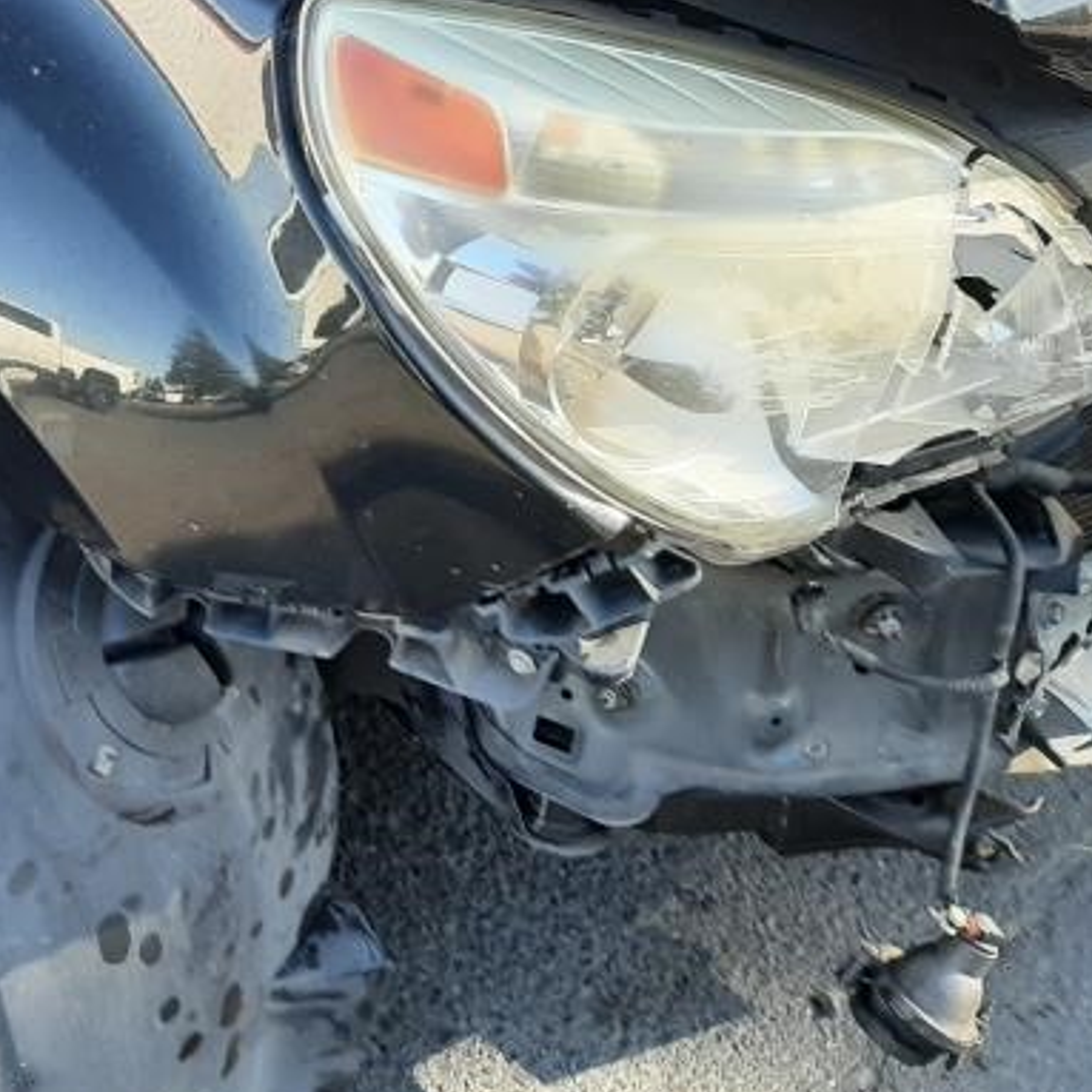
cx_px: 34
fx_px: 1713
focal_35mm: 48
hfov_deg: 32.8
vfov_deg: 34.5
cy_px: 254
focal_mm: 3.93
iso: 40
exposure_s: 1/274
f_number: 1.7
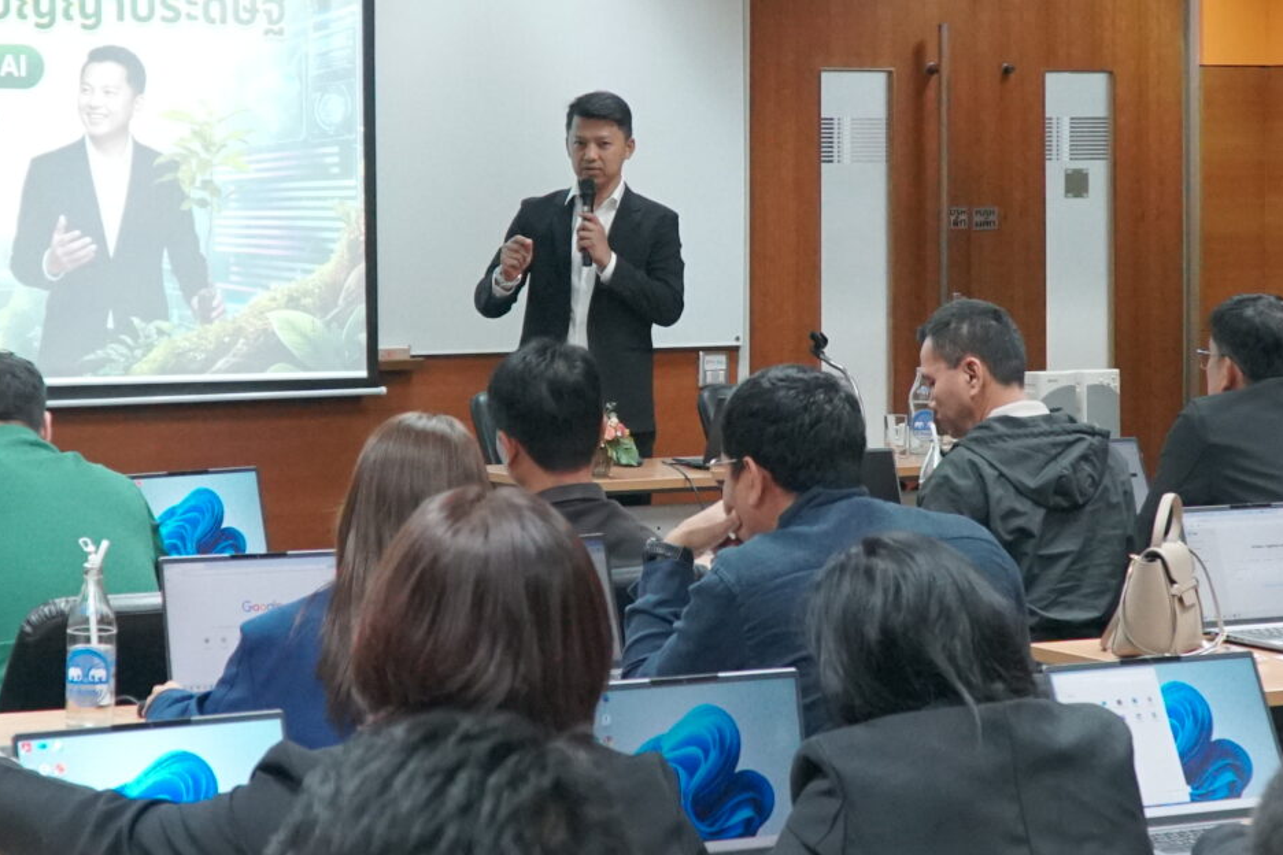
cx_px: 673
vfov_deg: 14.5
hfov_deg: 21.6
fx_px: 3363
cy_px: 325
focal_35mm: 94
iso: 2500
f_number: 4
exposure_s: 1/100
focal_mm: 23
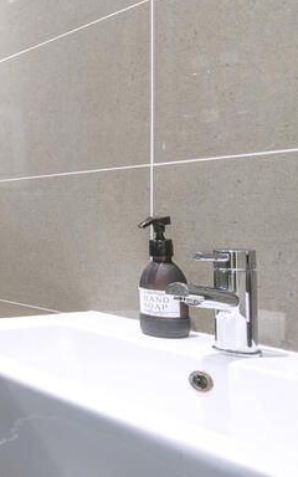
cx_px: -281
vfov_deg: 51.5
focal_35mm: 38
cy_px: 227
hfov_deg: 19.9
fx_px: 494
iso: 200
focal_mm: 14
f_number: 16
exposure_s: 4
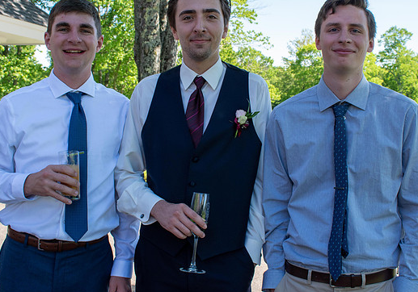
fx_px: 531
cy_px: 116
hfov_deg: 43.0
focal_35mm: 45
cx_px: 209
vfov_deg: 30.7
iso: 280
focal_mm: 23
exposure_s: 1/250
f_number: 8
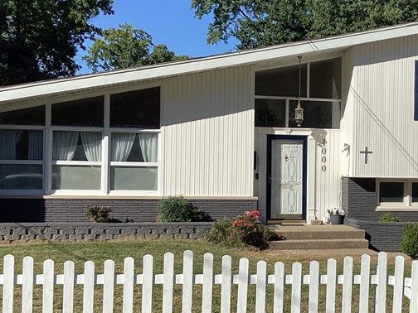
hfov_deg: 29.9
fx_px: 761
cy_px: 174
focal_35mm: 63
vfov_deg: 23.3
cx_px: 346
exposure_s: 1/2262
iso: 25
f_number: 2.4
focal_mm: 3.3
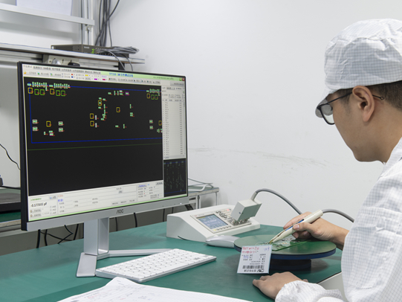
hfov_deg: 30.2
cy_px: 179
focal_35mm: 64
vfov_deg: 22.9
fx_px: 743
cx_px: 247
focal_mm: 48
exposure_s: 1/1.67
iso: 200
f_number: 11
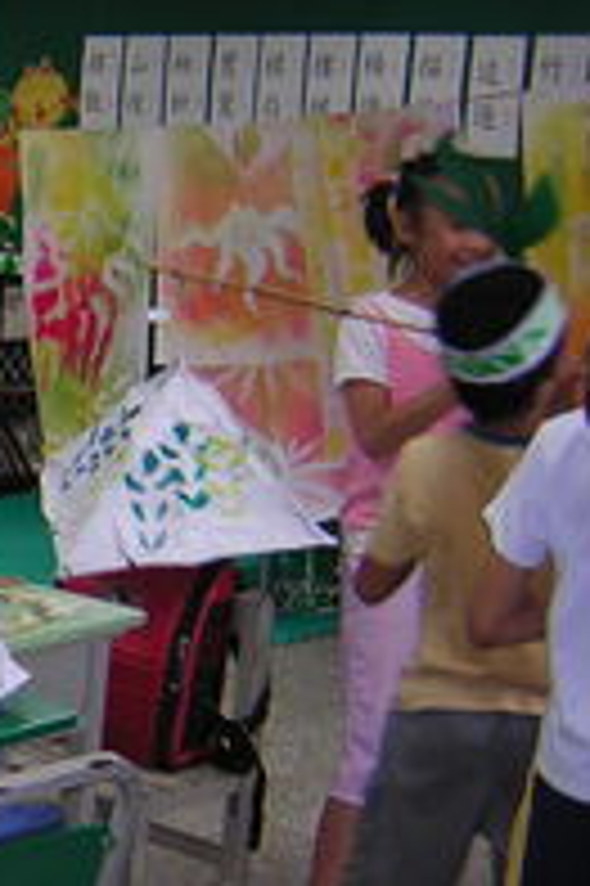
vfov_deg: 26.7
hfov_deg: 16.4
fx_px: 1871
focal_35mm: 76
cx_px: -284
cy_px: 490
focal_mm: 4.7
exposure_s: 1/30
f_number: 2.6
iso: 100
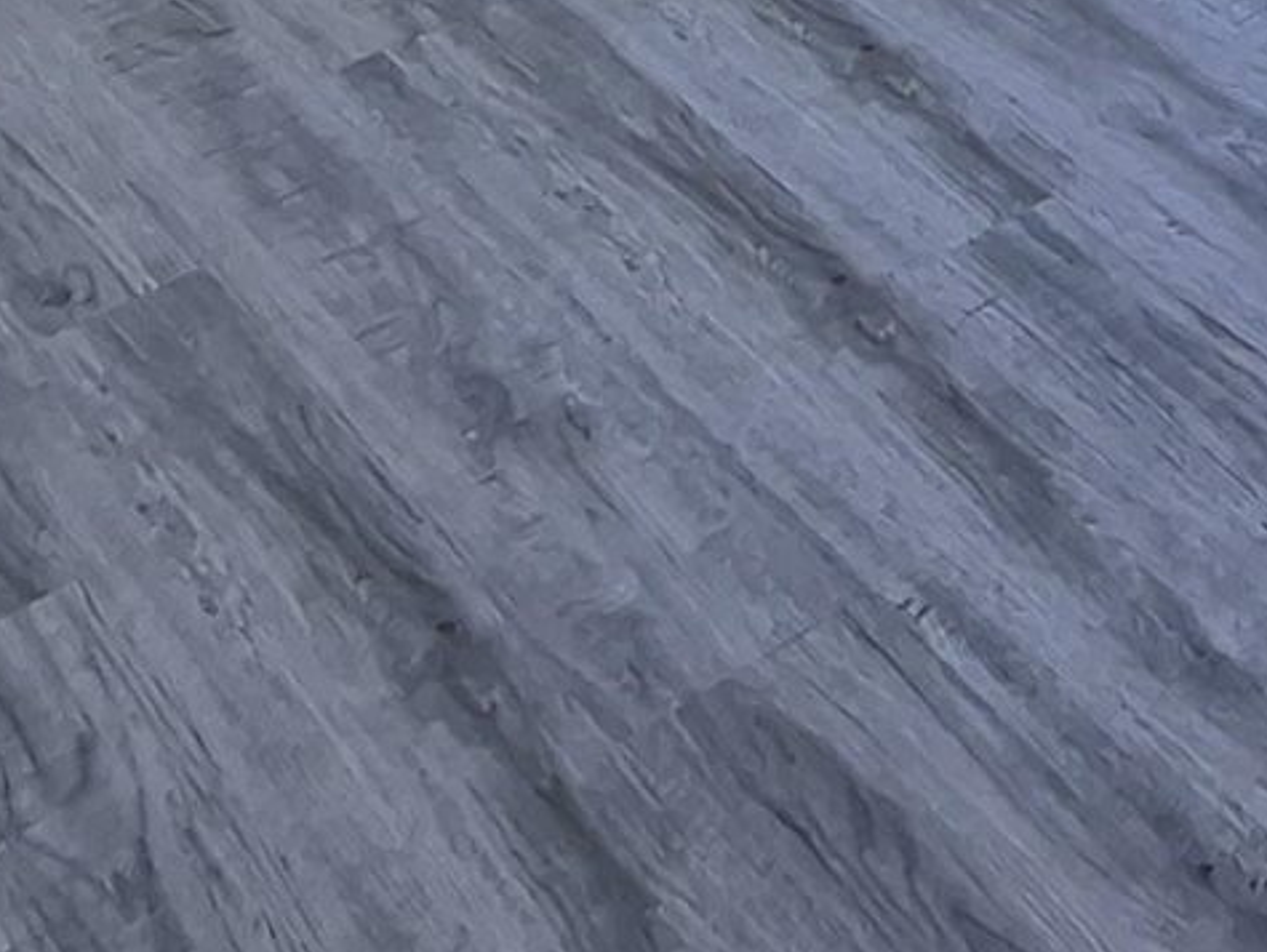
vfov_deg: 13.5
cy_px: -1259
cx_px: 1456
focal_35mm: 84
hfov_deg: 21.8
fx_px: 3077
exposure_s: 1/60
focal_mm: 1.74
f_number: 2.2
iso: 80
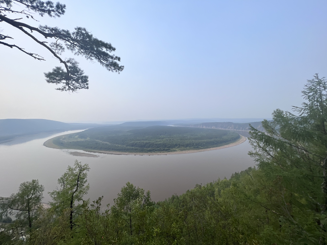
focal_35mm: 13
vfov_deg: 89.9
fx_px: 123
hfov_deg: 106.2
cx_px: 164
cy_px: 122
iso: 32
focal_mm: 1.57
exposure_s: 1/2179
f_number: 1.8
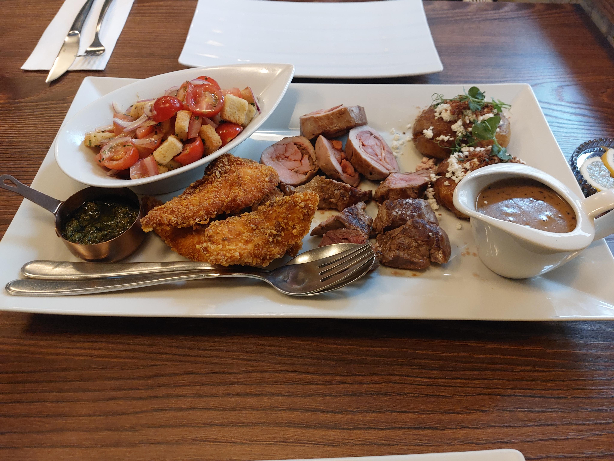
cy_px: 230
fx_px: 443
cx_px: 307
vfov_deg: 54.9
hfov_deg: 69.4
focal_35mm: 25
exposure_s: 1/33.3
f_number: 1.8
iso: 500
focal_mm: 5.23
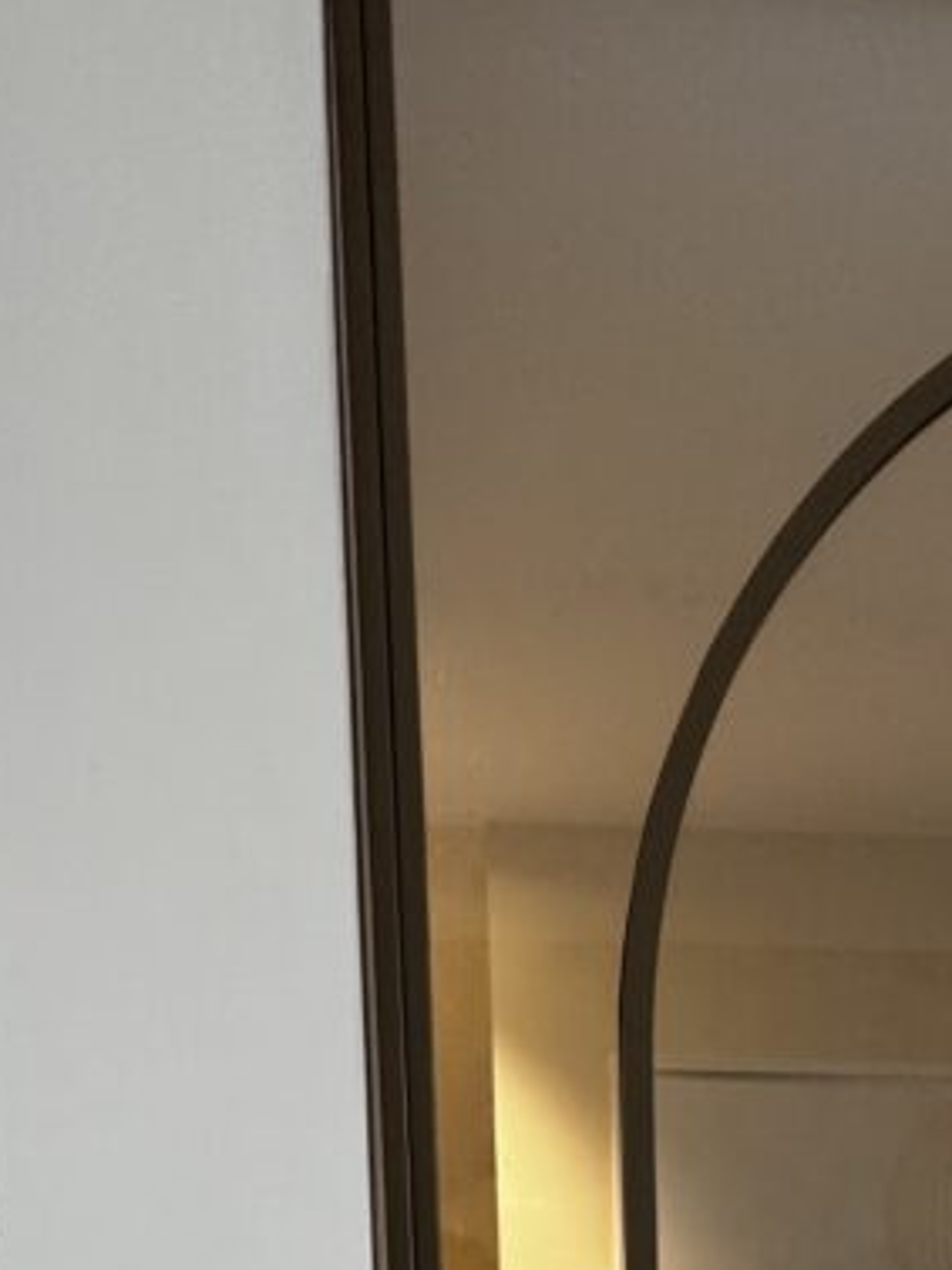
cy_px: 1479
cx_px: 737
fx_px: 1393
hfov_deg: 36.7
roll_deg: +0.7
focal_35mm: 38
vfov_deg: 38.2
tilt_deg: -5.0
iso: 640
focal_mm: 2.22
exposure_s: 1/50
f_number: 2.2
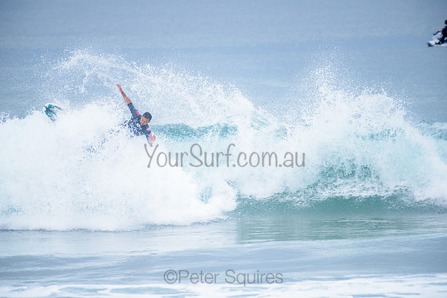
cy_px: 149
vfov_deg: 2.8
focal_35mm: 500
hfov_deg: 4.1
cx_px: 224
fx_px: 6209
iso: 400
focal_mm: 500
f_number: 5.6
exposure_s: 1/2000
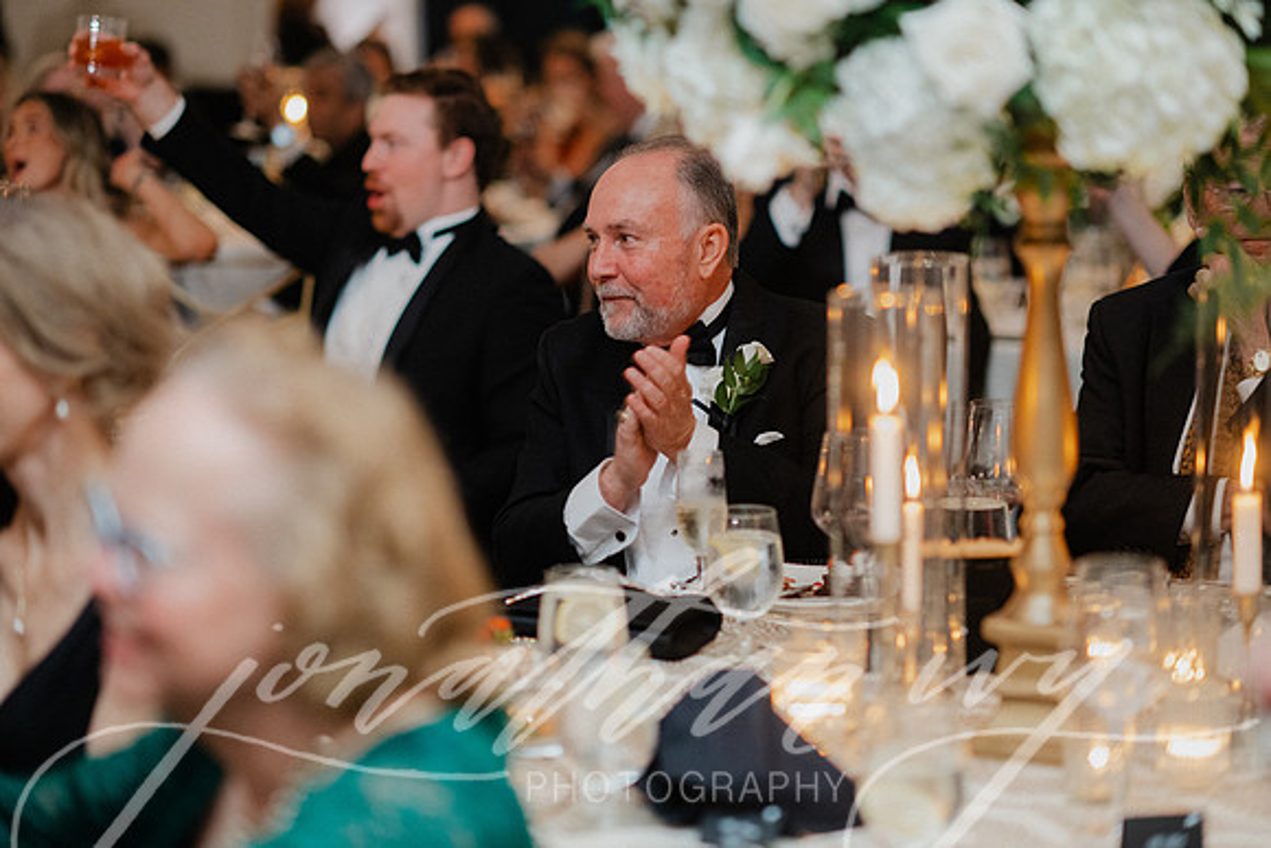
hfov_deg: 23.9
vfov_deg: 16.1
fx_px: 3002
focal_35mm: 85
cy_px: 424
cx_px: 636
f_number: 2
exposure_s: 1/160
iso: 2000
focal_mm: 85
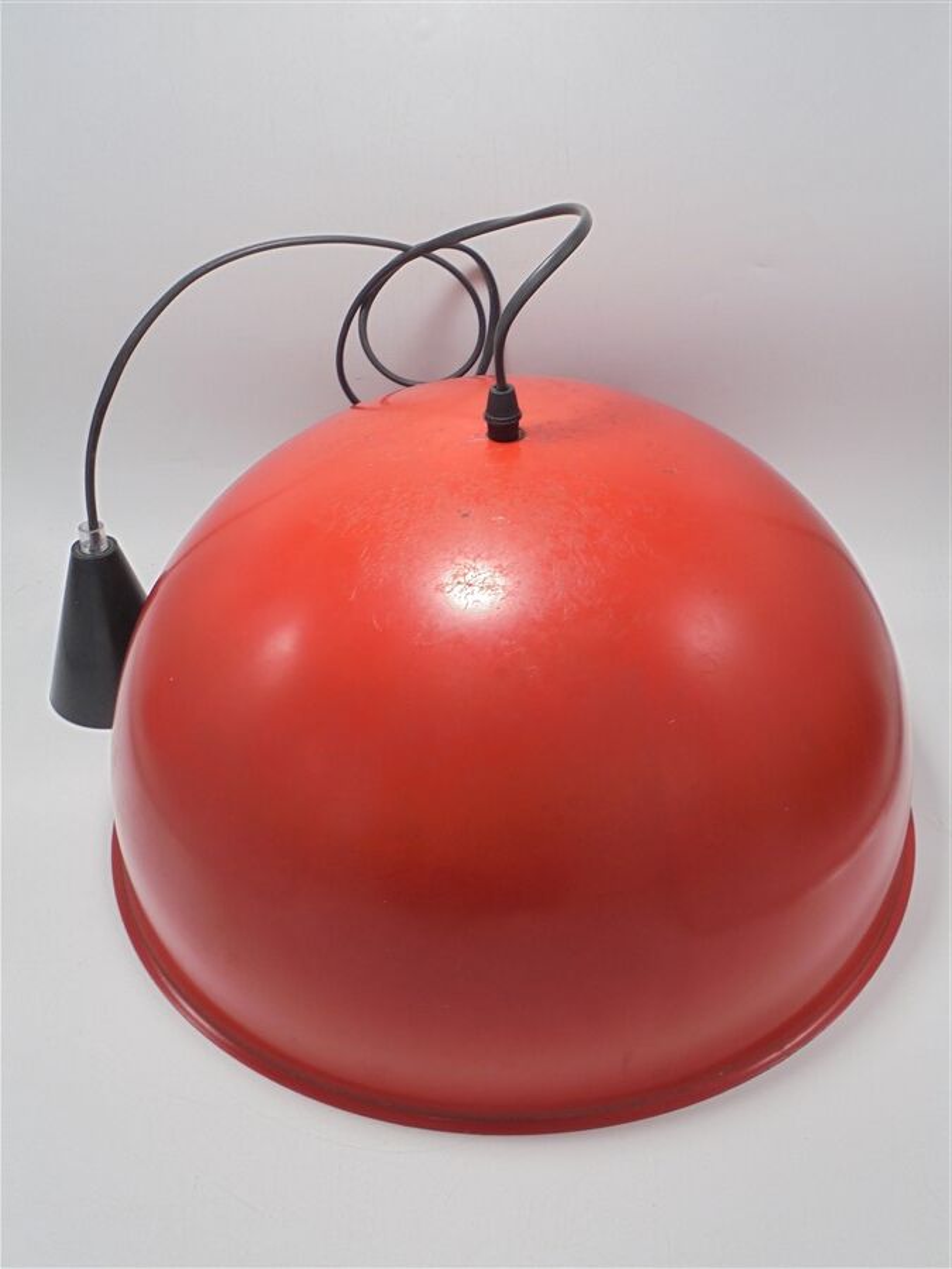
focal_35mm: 38
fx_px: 1393
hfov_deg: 37.7
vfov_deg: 49.0
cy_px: 634
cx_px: 476
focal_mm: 6.9
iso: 100
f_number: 4.2
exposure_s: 1/40
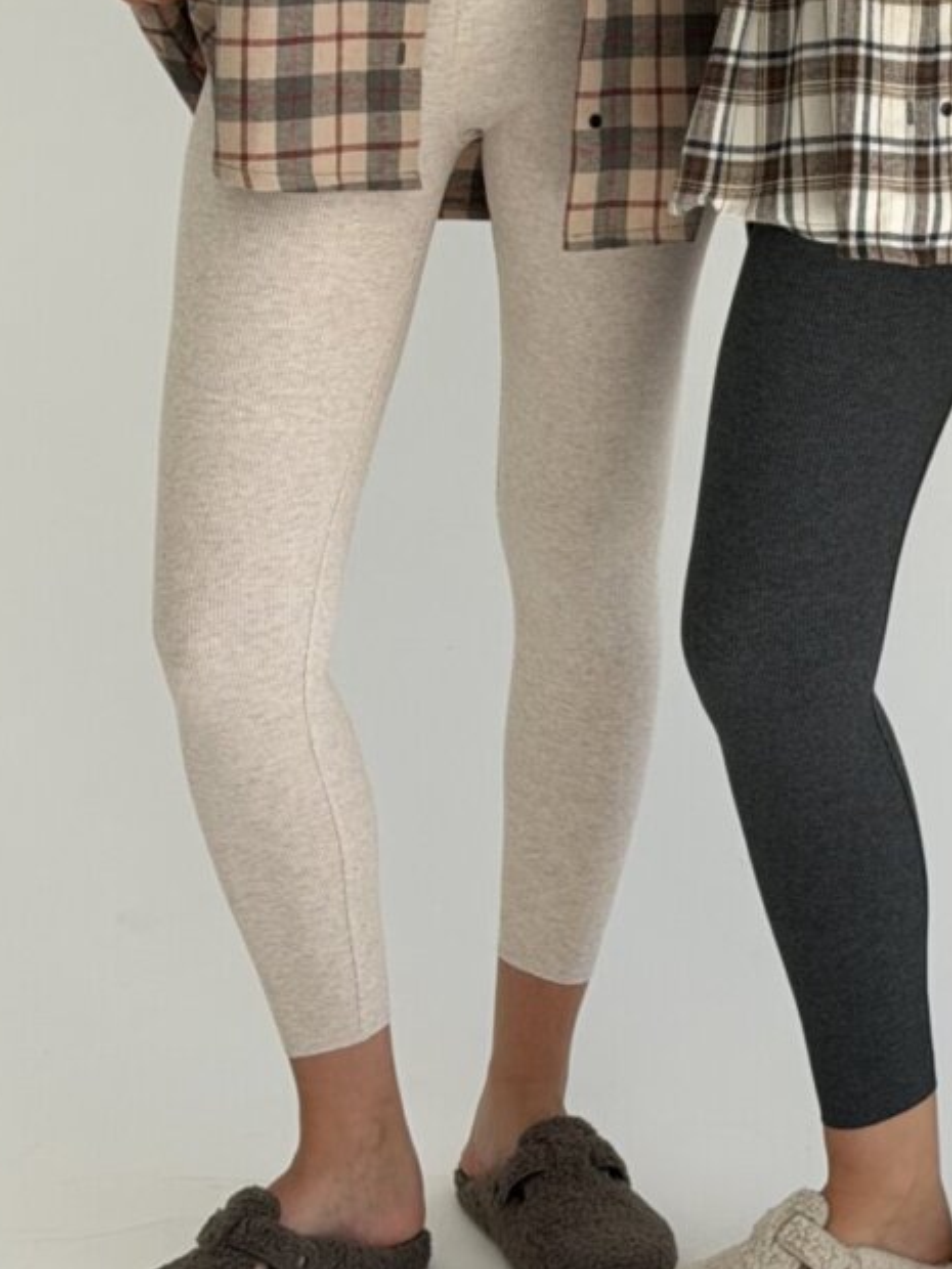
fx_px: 4364
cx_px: 1018
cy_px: -4
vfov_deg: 16.2
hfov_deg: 12.3
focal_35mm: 119
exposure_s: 1/1055
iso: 64
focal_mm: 6.76
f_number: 1.78
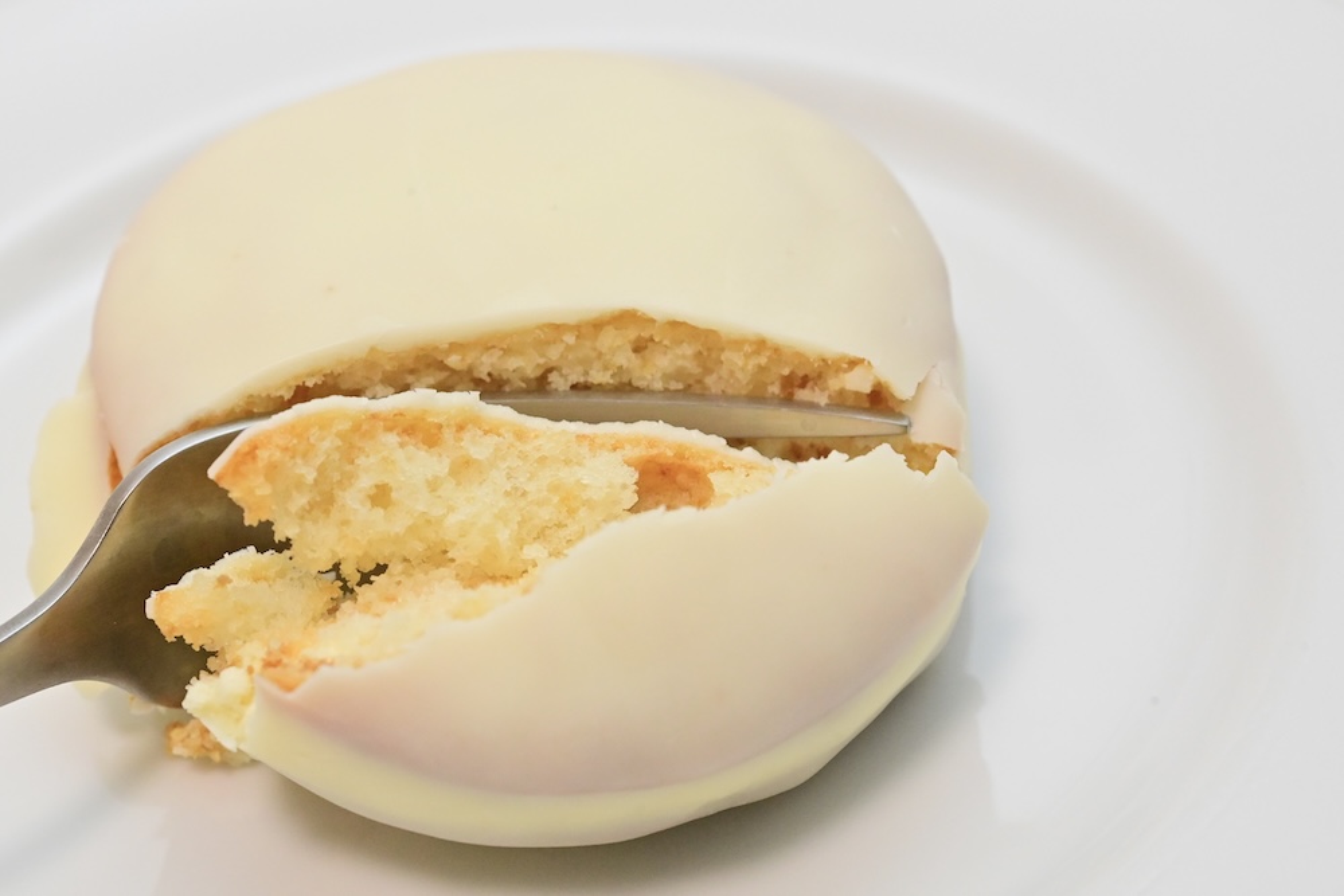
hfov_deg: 33.4
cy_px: 448
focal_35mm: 60
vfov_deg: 22.6
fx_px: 2240
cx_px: 672
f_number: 10
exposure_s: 1/200
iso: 6400
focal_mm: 60
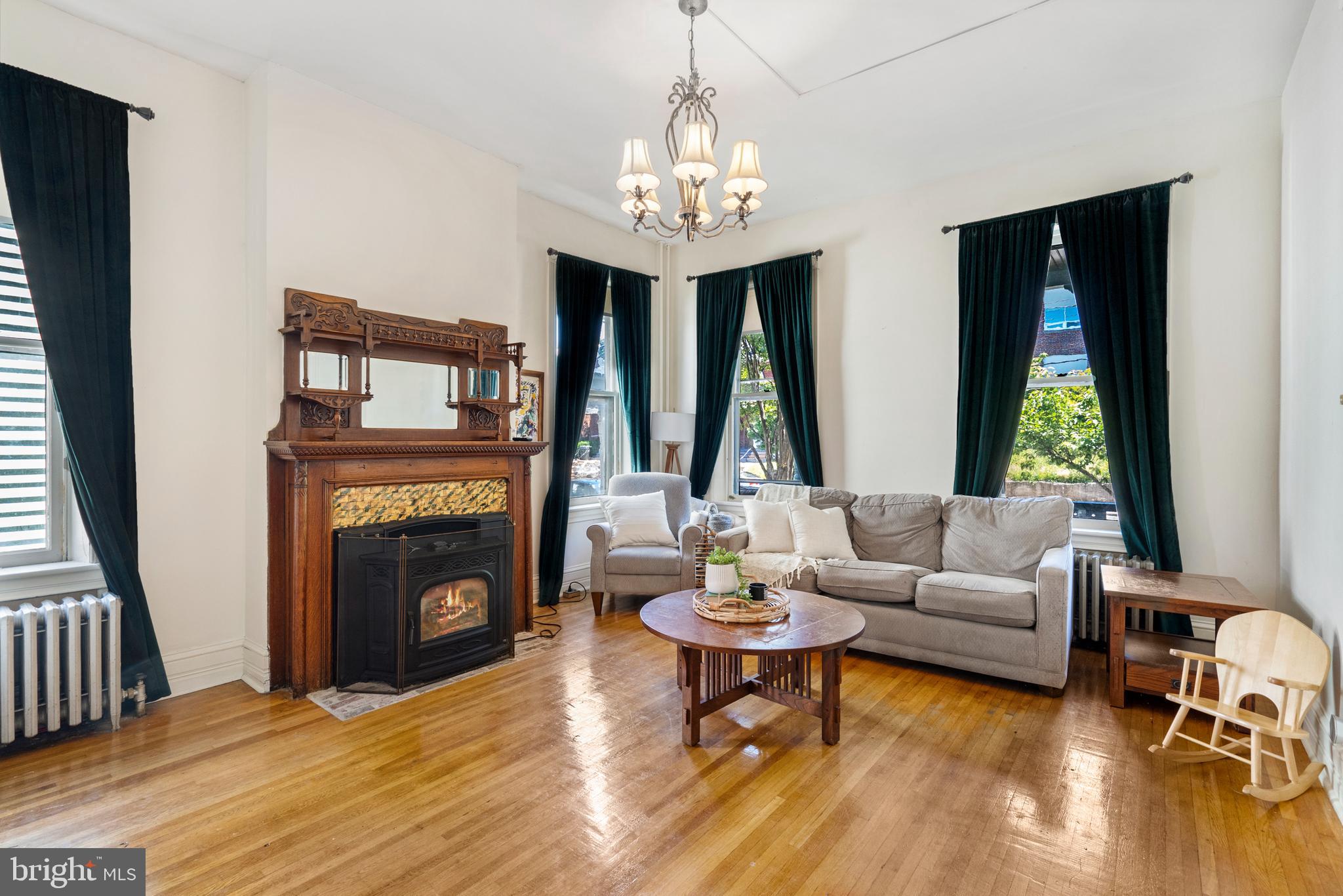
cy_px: 448
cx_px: 672
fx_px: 597
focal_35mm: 16
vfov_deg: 73.8
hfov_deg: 96.7
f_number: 8
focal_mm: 16
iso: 1250
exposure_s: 1/1.67
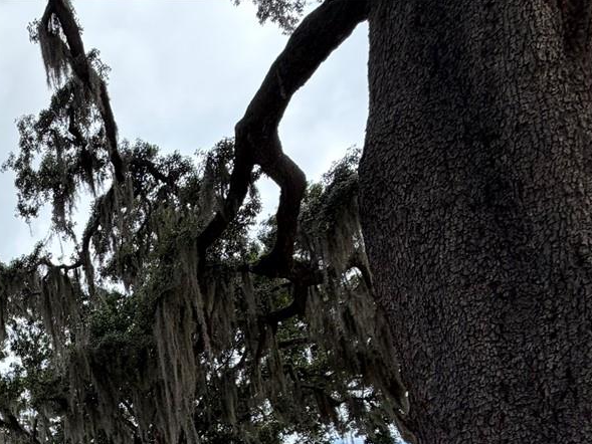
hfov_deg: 39.8
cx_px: -60
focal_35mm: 38
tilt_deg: +9.6
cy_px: 599
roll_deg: +4.5
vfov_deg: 29.3
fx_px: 650
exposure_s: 1/770
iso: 32
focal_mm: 2.22
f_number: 2.2
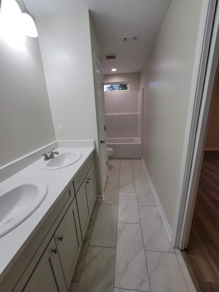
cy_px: 146
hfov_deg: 89.9
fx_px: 110
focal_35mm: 13
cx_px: 110
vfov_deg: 106.2
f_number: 2.2
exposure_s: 1/60
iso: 64
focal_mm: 2.2
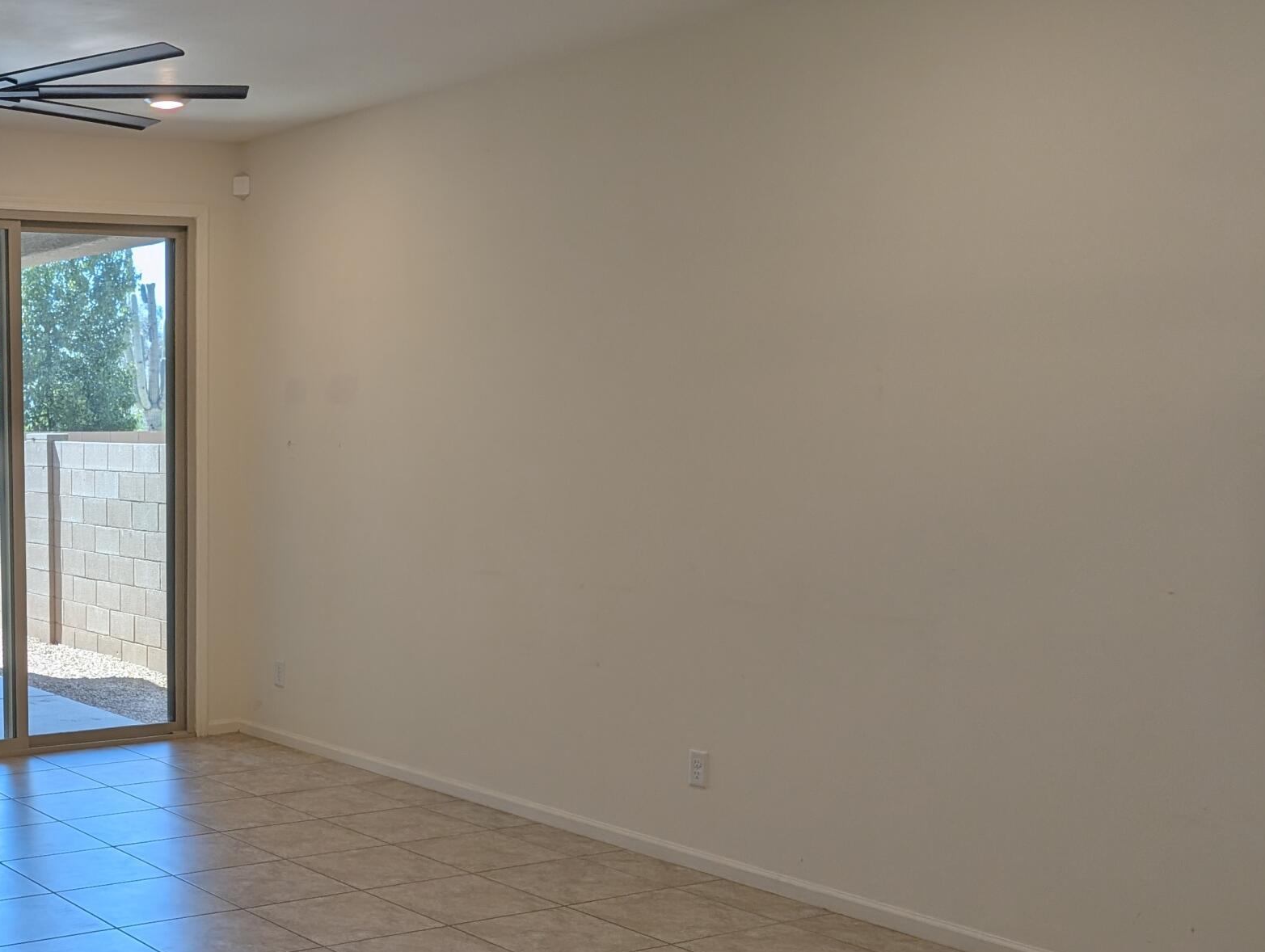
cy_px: 667
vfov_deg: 31.2
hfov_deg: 37.9
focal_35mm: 46
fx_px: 1683
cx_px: 82
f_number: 1.68
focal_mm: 6.9
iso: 19
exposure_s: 1/120
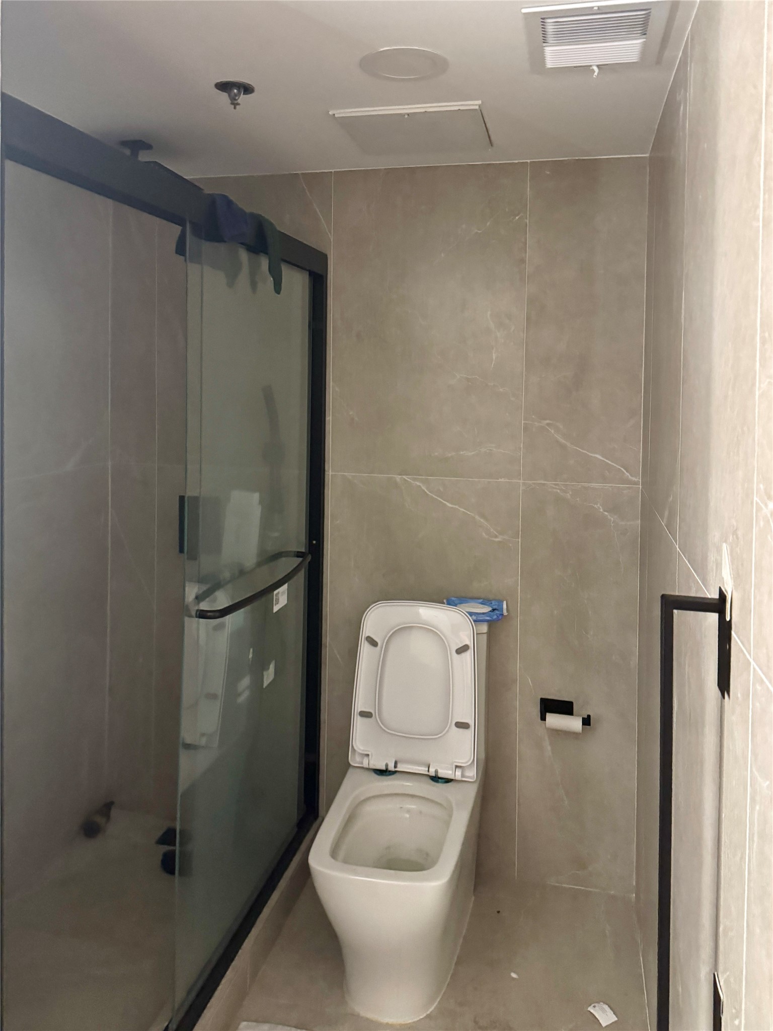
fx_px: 714
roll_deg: -1.6
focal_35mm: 24
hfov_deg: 56.8
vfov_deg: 71.6
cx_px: 386
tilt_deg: -9.1
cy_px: 516
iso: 1000
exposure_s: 1/37
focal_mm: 6.76
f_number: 1.78
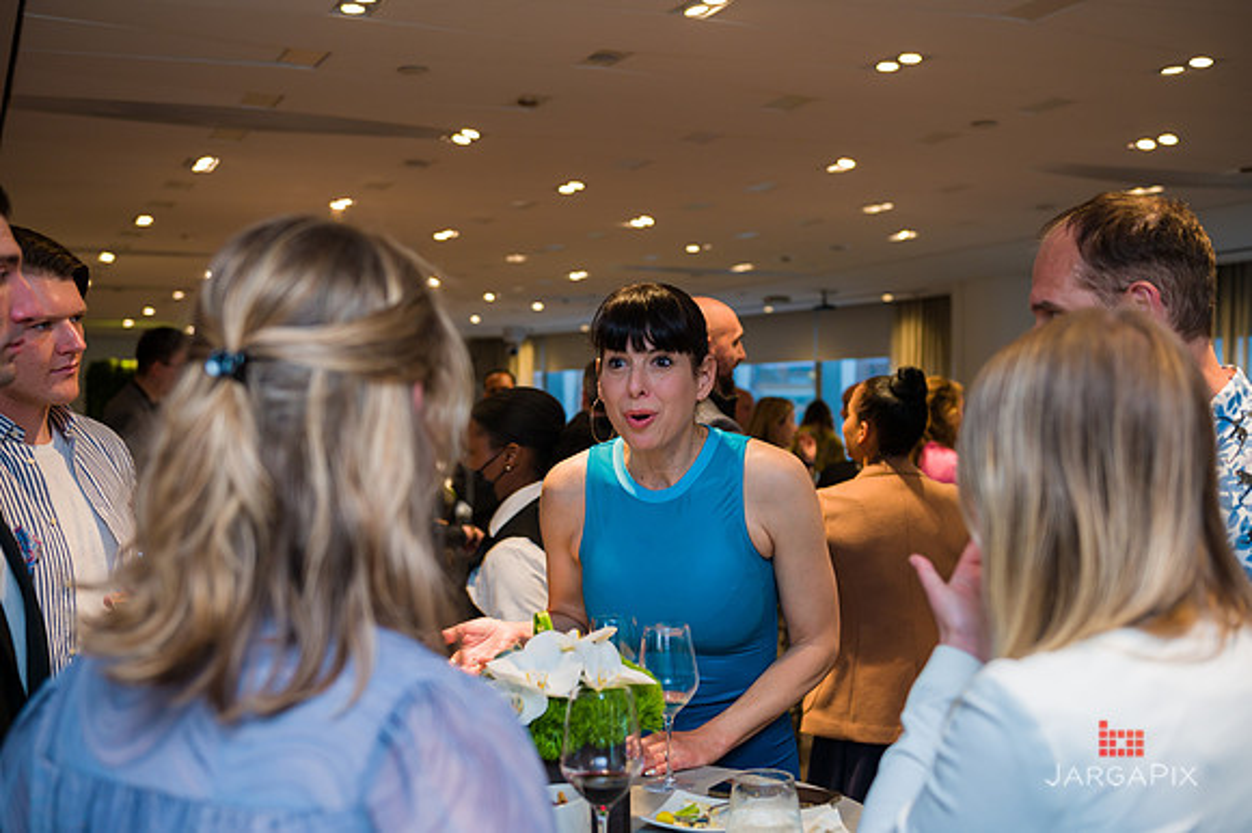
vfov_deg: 31.9
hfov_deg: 46.4
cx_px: 626
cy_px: 416
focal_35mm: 42
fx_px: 1460
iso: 640
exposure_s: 1/125
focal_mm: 42
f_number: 4
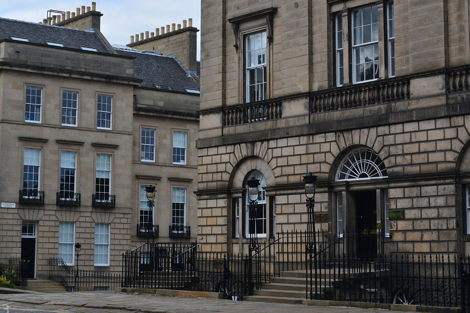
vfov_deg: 17.0
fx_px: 1044
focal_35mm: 80
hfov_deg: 25.2
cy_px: 100
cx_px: 137
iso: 200
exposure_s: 1/400
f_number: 11
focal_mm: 34
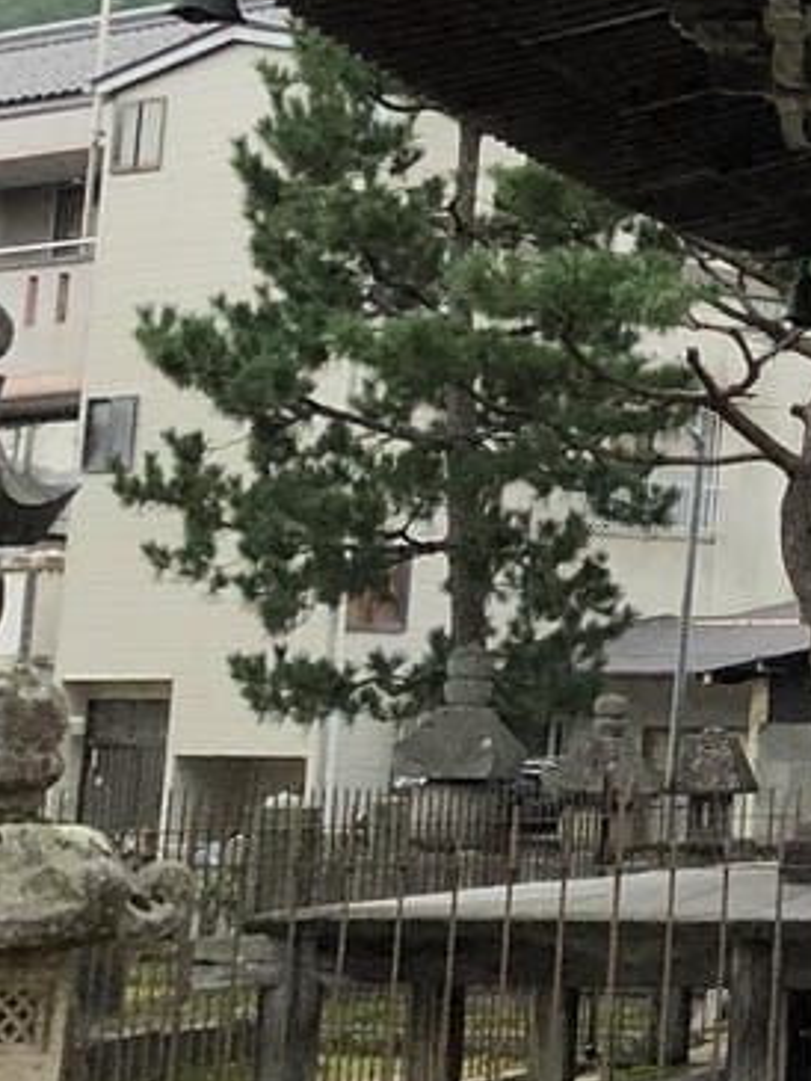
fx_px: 3965
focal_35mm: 127
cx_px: 1628
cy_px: -47
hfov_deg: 10.7
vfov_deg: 15.2
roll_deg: -0.6
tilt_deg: +12.1
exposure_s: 1/30
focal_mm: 3.99
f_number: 1.8
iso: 32
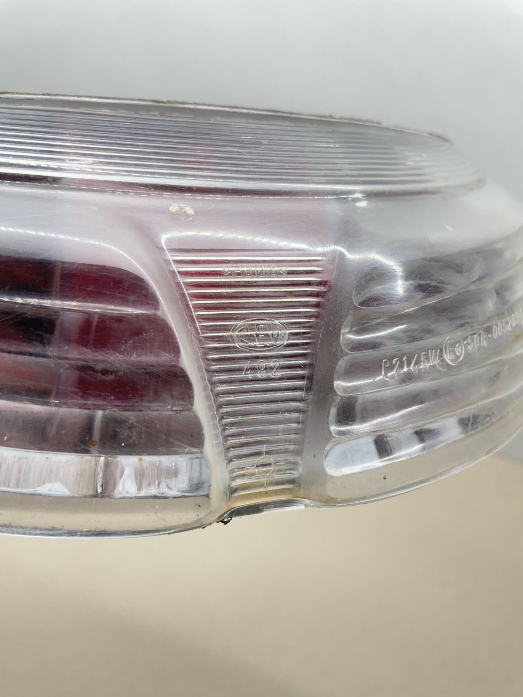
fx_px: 524
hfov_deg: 53.1
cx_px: 262
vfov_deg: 67.3
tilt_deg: -51.9
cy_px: 348
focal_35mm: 26
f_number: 1.6
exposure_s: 1/100
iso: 64
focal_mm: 4.2
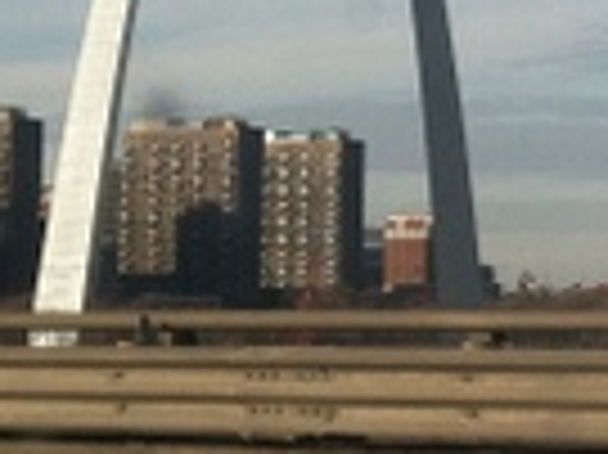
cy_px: -63
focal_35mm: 166
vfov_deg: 8.8
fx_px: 2913
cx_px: 554
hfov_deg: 11.8
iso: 80
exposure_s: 1/1111
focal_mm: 3.85
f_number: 2.8
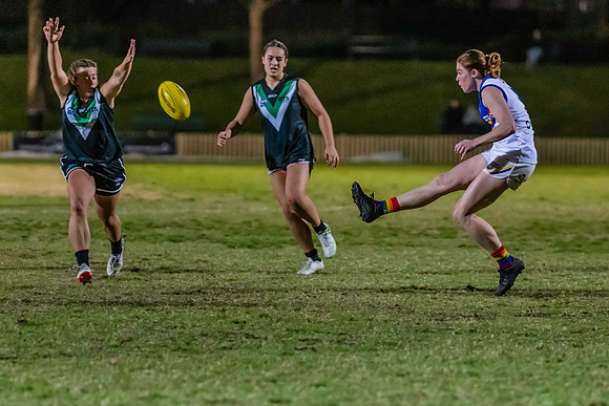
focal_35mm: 294
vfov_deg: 4.7
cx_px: 433
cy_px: 199
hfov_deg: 7.0
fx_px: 4968
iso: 10000
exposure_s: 1/1000
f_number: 2.8
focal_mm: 195
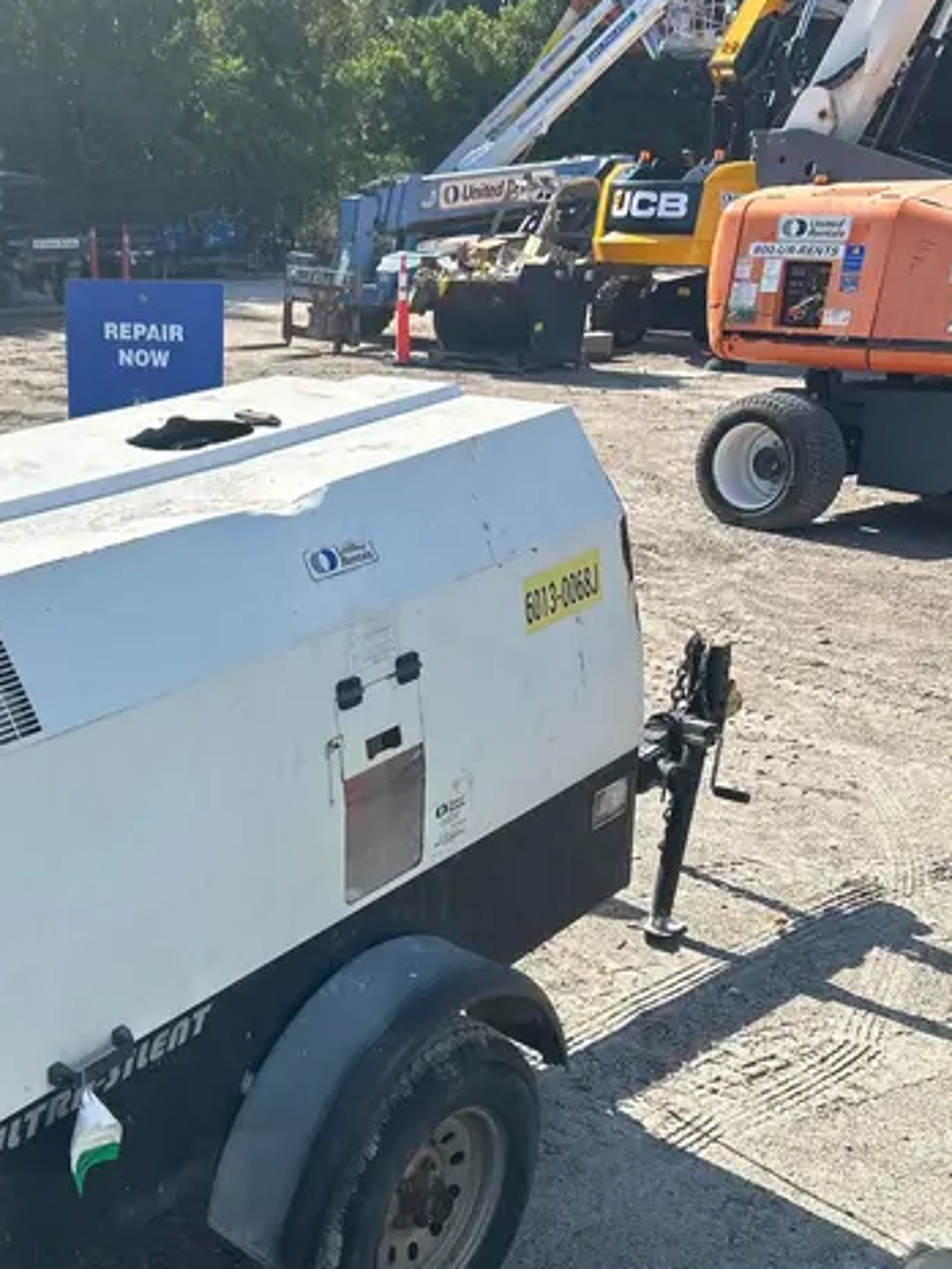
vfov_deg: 45.5
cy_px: 763
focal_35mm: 41
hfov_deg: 34.2
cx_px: 207
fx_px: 1503
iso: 50
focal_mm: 5.7
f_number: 1.5
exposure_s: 1/2513
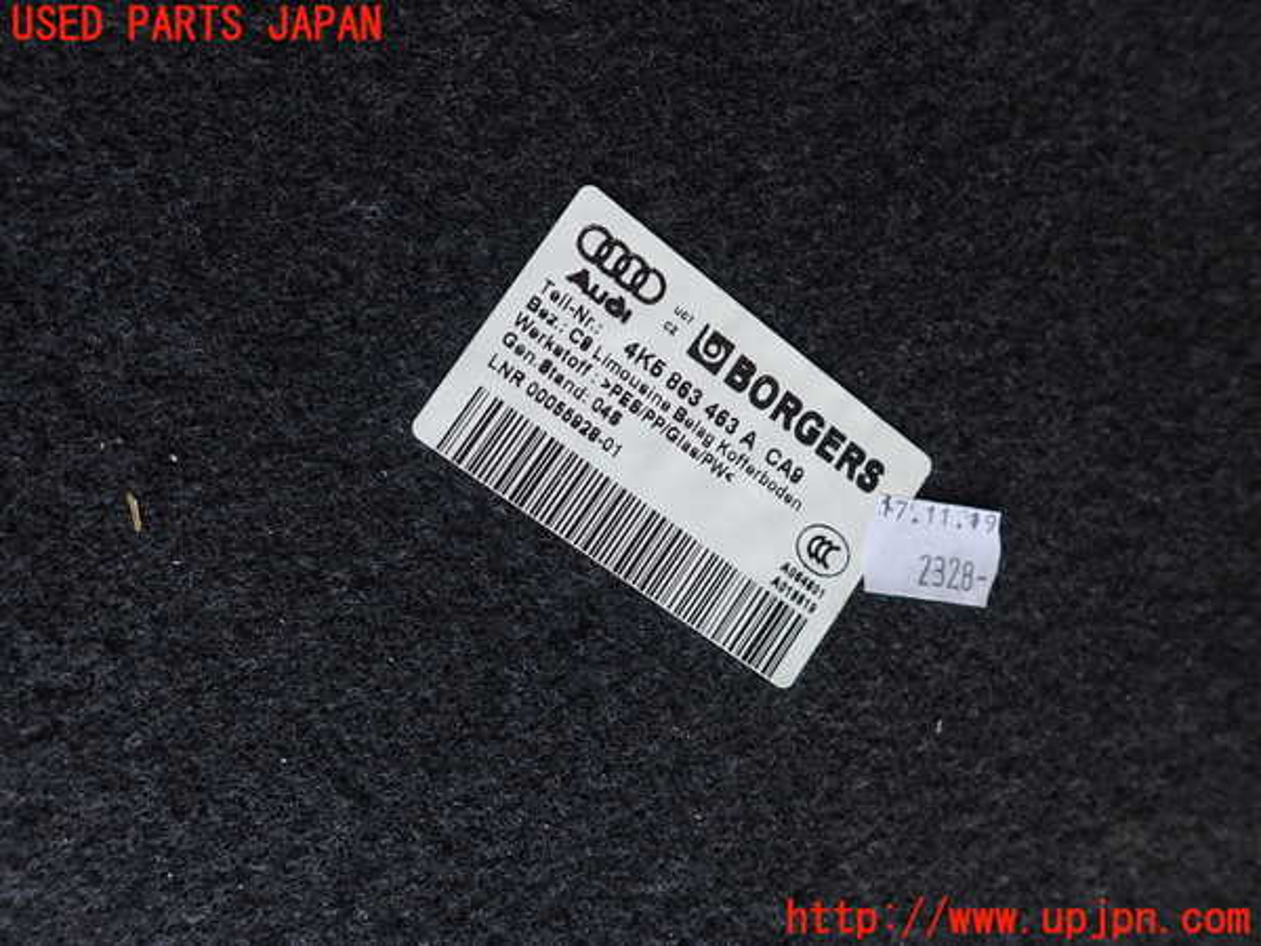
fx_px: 911
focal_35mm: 25
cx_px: 630
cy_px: 473
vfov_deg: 54.9
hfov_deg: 69.4
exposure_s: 1/60
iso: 125
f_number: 2.8
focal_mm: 4.5
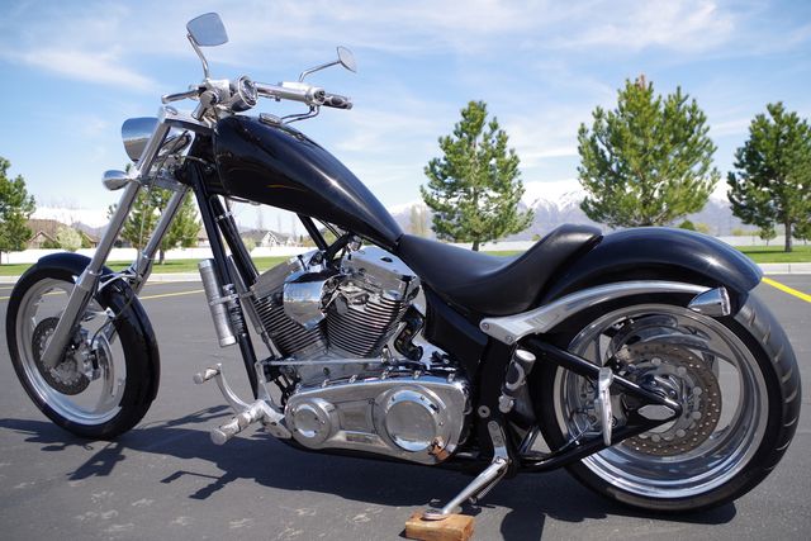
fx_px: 676
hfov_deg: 61.9
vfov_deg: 43.6
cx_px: 406
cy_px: 270
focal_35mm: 30
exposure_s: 1/250
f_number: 5.6
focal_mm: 20
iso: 100
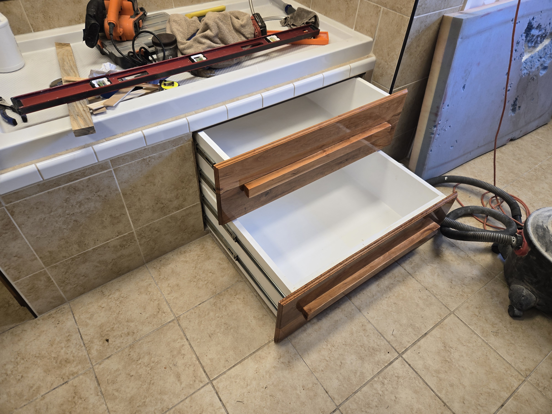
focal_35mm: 23
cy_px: 207
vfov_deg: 58.9
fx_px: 367
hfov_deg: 73.9
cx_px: 276
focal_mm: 5.4
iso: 80
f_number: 1.8
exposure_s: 1/120
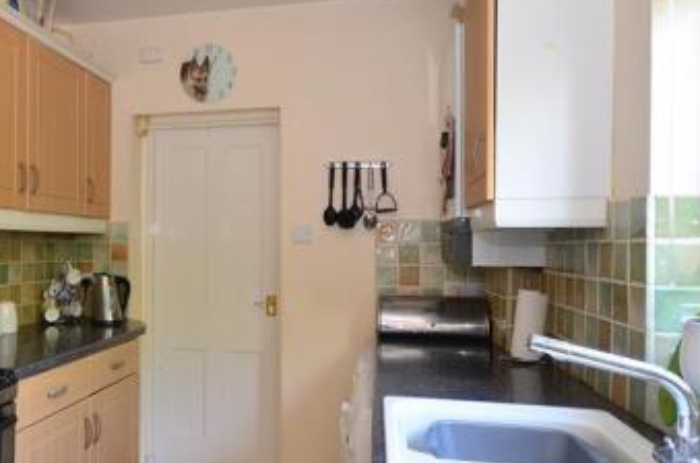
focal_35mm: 29
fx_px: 562
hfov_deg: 61.9
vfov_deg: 44.7
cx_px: 221
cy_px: 240
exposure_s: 1/15
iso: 200
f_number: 4.5
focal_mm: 10
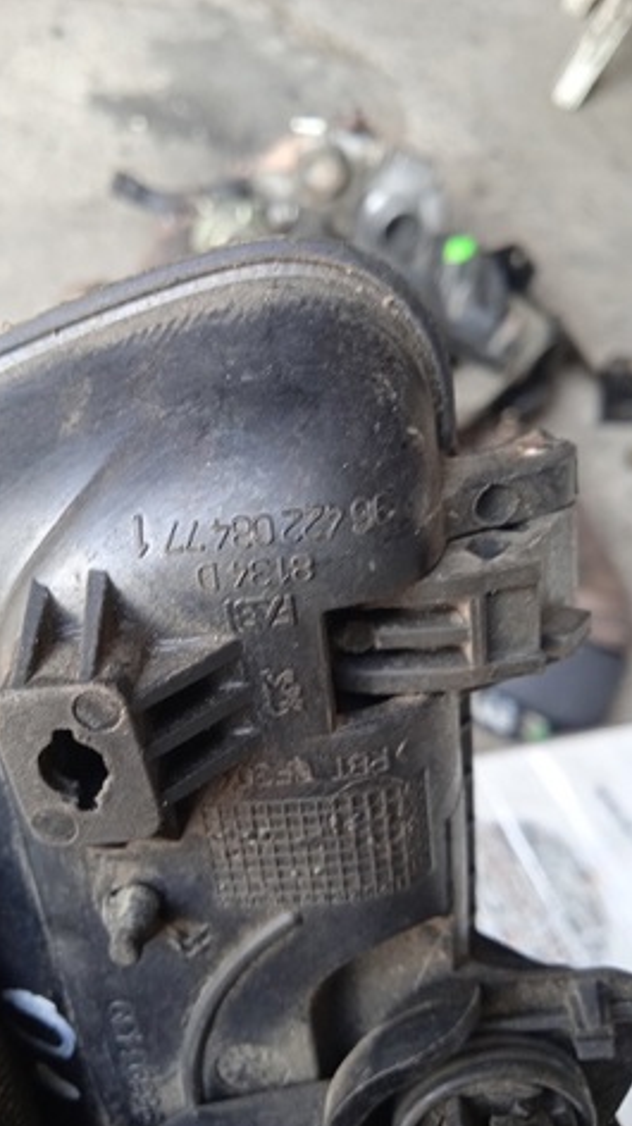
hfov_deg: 37.7
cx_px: 287
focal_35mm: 31
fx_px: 925
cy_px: 570
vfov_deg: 62.6
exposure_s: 1/50
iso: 184
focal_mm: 3.43
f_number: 2.2
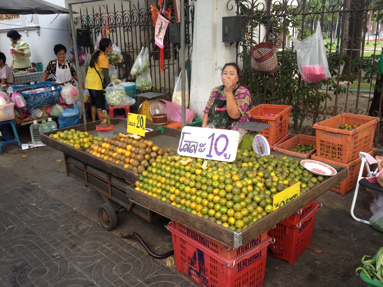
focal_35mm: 35
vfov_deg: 40.7
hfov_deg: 52.6
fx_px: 387
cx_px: 192
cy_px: 144
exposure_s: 1/120
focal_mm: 4.28
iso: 80
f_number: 2.4
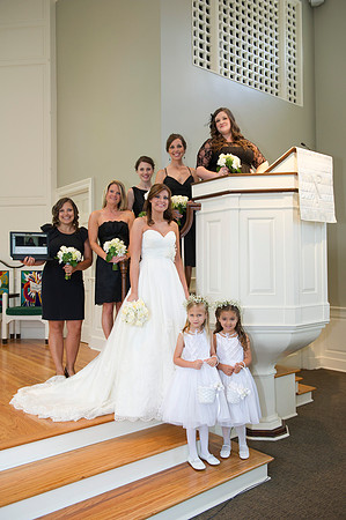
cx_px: 173
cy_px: 260
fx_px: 448
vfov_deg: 60.3
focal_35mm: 31
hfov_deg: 42.2
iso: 800
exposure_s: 1/125
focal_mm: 31
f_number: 4
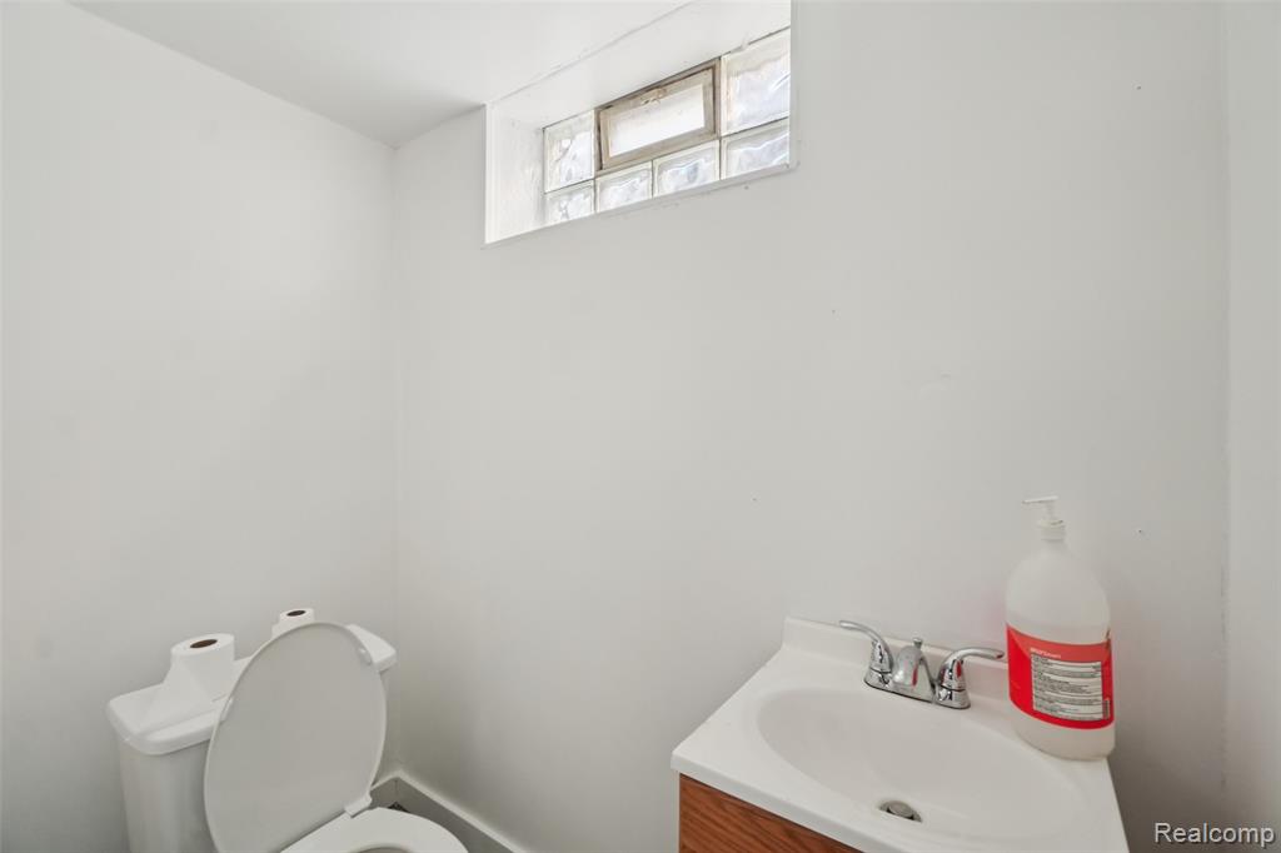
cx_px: 640
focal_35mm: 15
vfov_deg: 77.3
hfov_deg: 100.4
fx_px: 534
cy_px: 426
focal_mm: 10
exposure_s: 1/3.33
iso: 400
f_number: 8
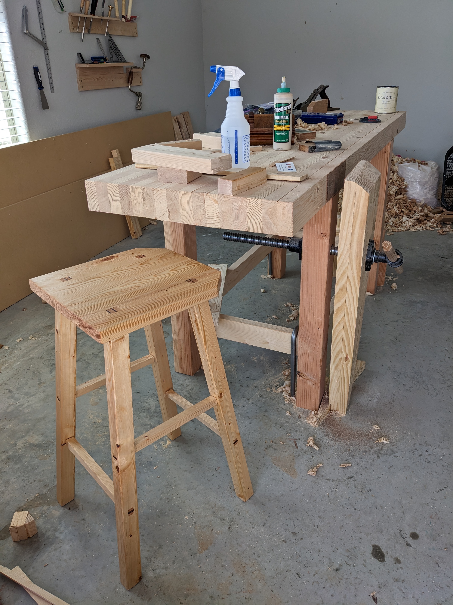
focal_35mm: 27
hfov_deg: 51.4
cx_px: 226
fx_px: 471
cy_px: 302
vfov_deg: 65.3
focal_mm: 4.38
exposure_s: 1/334
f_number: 1.73
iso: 46
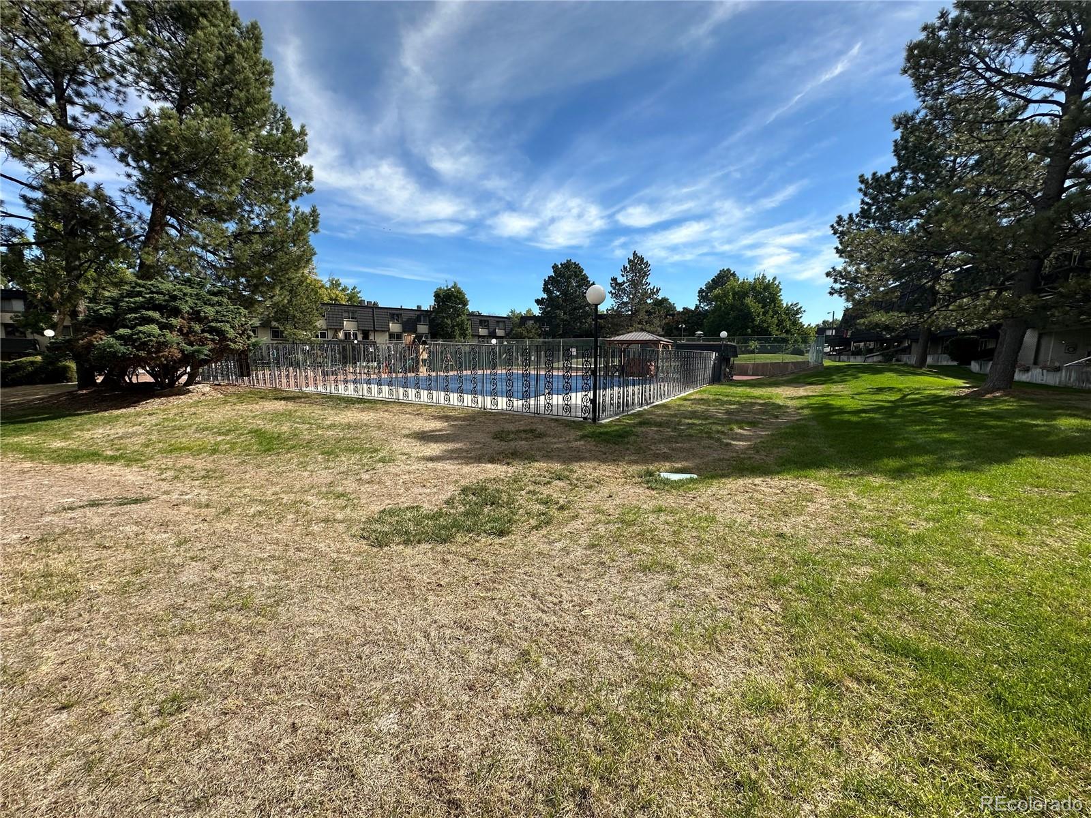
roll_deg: -1.2
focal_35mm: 14
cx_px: 546
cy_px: 409
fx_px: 441
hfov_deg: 102.1
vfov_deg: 85.7
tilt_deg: -6.7
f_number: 2.2
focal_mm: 2.22
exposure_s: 1/1618
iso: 40
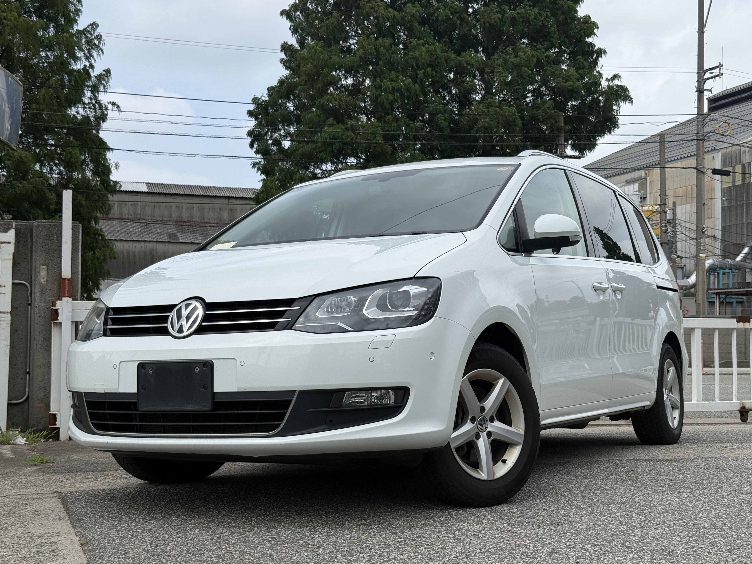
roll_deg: -0.2
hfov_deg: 38.9
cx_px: 373
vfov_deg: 29.7
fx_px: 1064
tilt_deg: +2.6
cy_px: 283
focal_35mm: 49
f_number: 1.78
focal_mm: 6.76
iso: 64
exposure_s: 1/6536
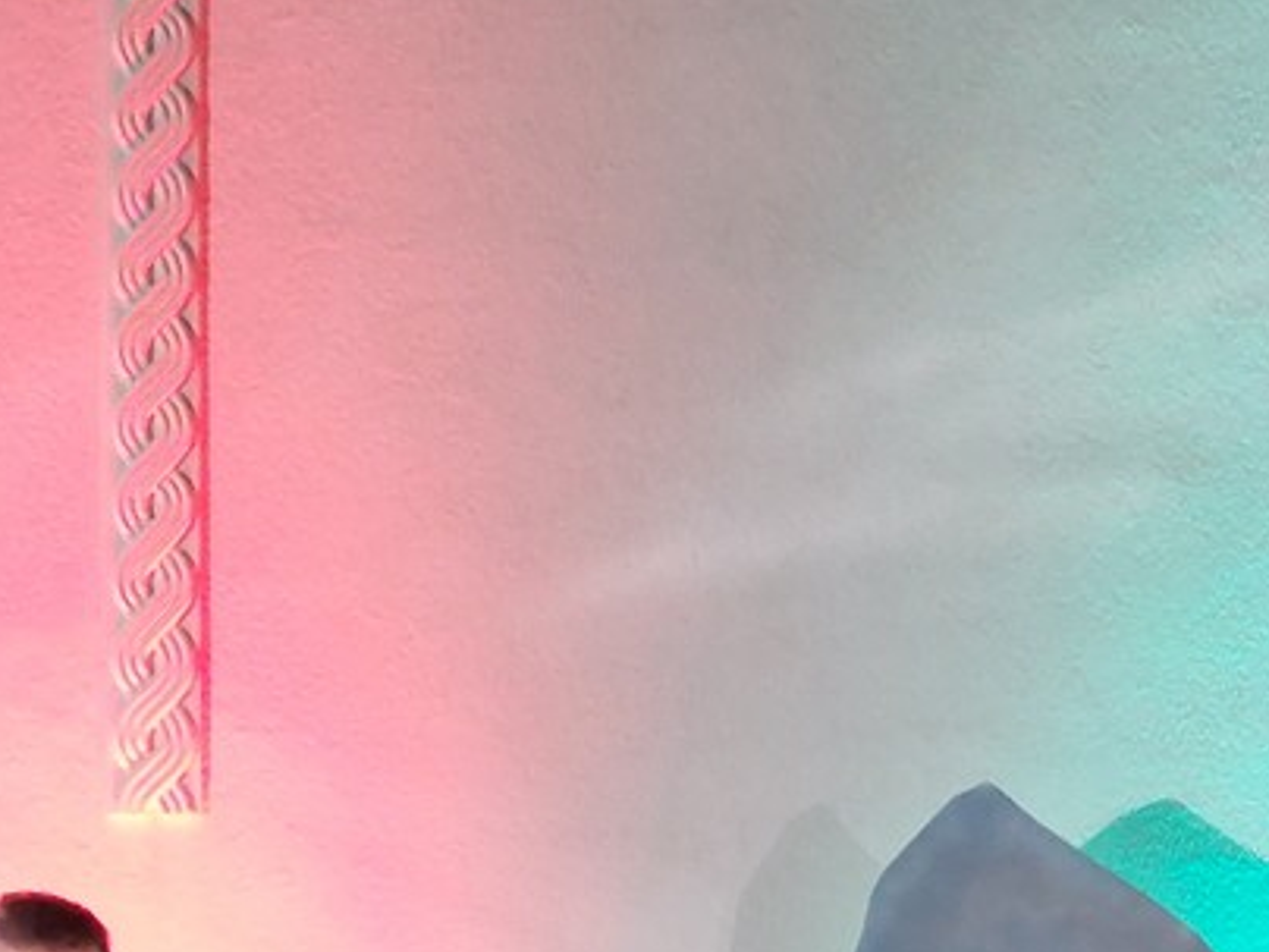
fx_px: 2420
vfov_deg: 21.4
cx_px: 49
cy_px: 971
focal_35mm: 66
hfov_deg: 27.9
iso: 200
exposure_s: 1/50
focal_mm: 5.23
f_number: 1.8
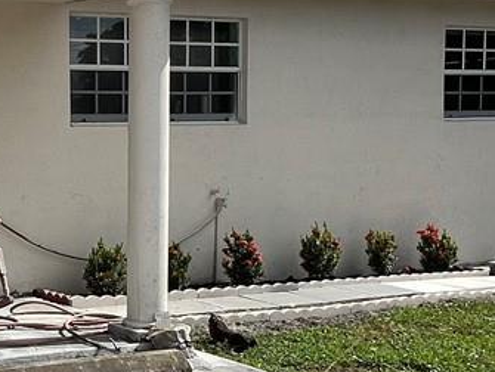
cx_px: -68
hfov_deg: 28.0
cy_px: 242
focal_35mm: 62
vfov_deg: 23.6
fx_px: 888
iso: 32
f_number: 1.8
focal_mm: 1.57
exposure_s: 1/1876
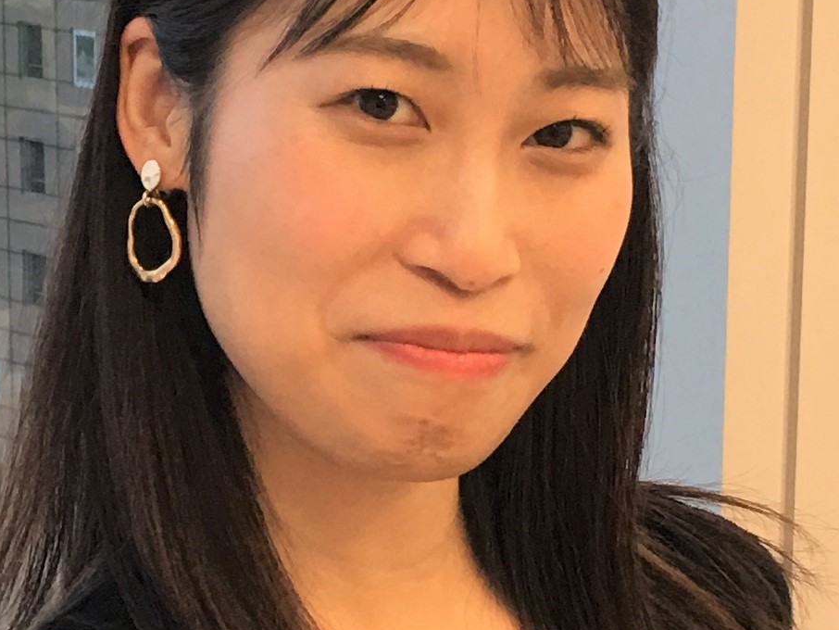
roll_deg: +0.5
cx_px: 40
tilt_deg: -11.0
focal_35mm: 129
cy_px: 470
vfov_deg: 11.5
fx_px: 3127
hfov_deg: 15.1
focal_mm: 4.15
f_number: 2.2
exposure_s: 1/30
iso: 25
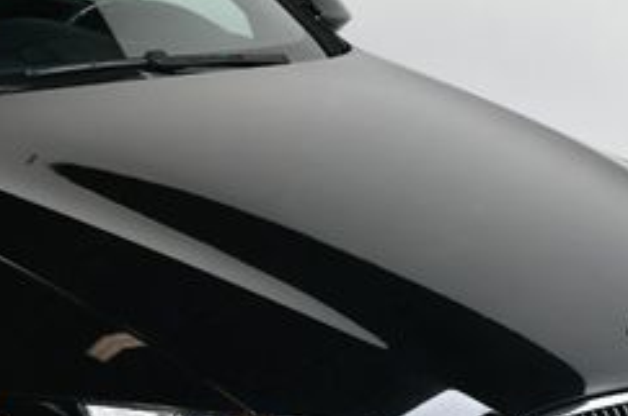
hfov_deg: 21.0
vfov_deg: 14.3
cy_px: 320
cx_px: 54
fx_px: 1654
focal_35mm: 95
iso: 100
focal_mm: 24
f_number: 9
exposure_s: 1/160
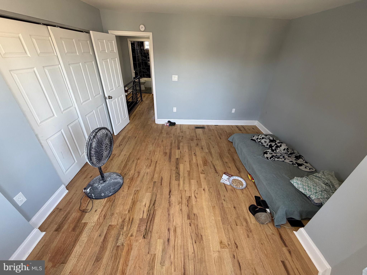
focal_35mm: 14
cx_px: 184
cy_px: 138
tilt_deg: -31.3
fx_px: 148
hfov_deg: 102.1
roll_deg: -1.6
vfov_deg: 85.7
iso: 200
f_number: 2.2
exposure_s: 1/121
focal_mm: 2.22
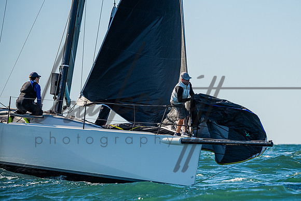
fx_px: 2740
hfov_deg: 6.3
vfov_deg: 4.2
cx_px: 204
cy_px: 93
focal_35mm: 328
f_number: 5.6
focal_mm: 240
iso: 400
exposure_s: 1/2500
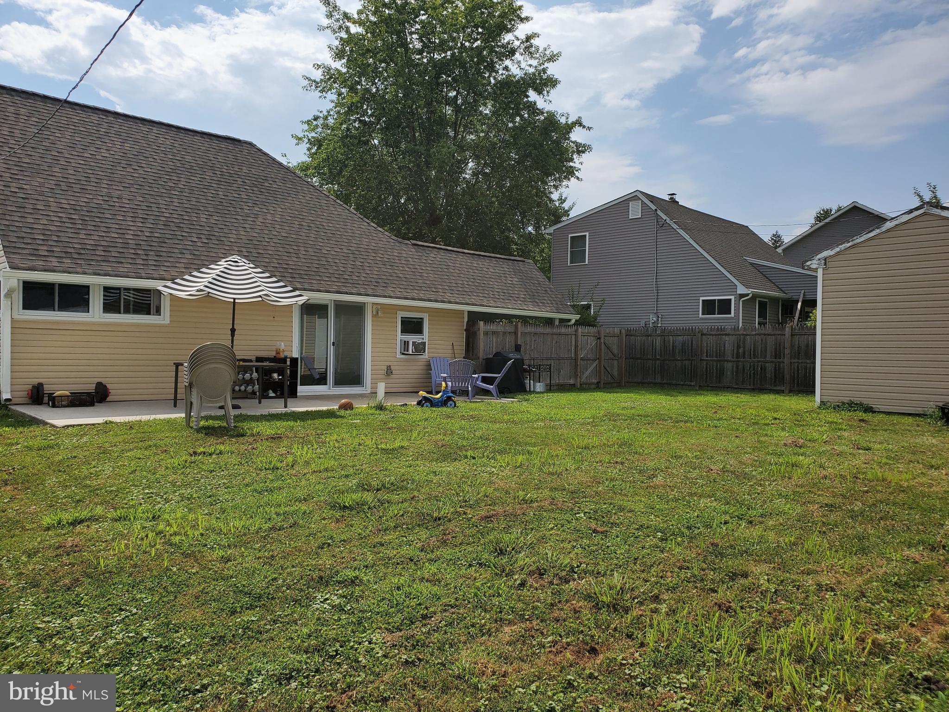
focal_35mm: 26
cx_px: 474
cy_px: 356
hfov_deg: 67.3
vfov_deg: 53.1
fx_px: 713
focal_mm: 4.3
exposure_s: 1/3559
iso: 50
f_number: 2.4
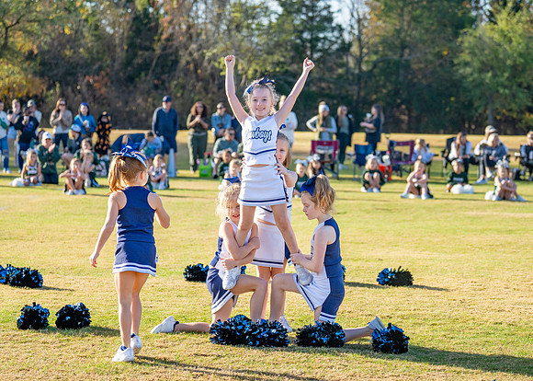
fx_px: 1409
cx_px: 270
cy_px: 216
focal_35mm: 93
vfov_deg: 15.4
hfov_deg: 21.4
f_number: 2.8
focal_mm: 70
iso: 250
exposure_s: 1/3200
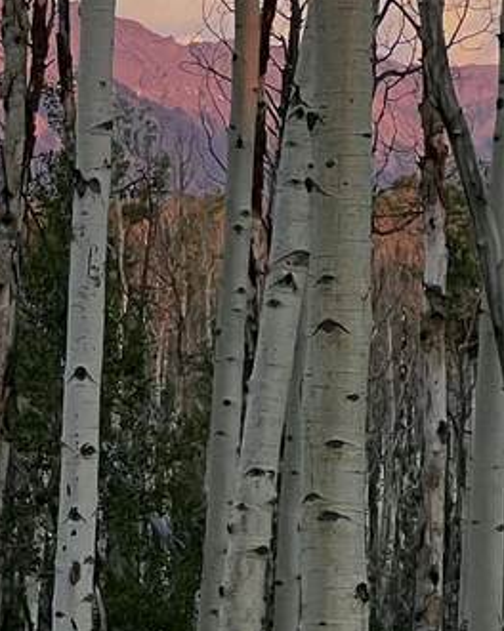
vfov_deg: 6.6
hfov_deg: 5.2
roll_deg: -0.6
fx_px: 5436
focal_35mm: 291
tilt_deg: +0.3
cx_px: -533
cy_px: 442
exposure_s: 1/99
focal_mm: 9
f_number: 2.8
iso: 40
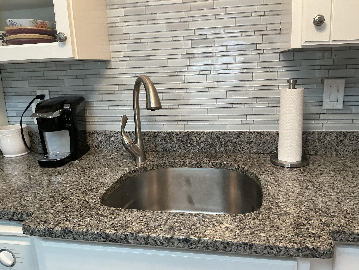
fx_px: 290
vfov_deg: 49.7
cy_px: 135
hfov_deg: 63.4
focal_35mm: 28
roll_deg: +3.3
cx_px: 180
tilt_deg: -13.6
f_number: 1.8
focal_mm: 3
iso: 125
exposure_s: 1/60
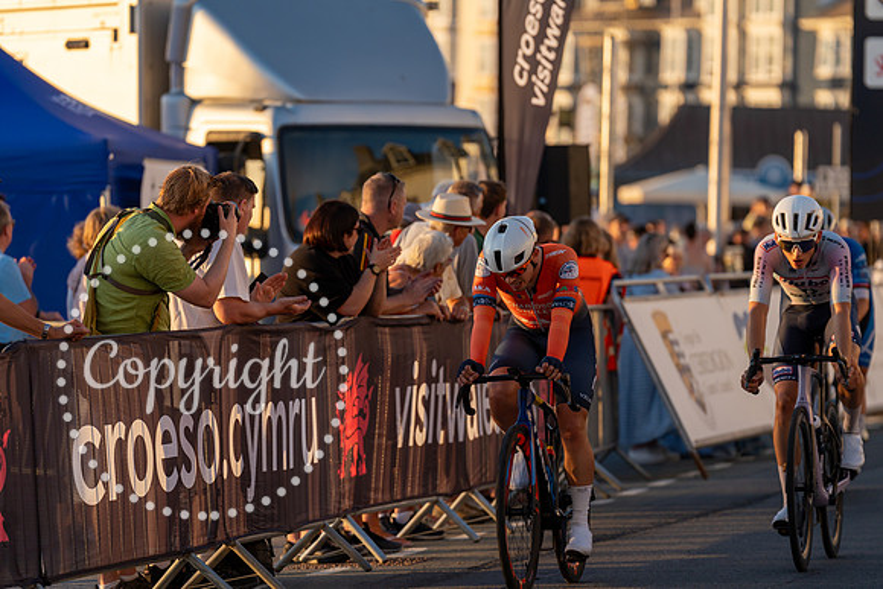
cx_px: 442
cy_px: 294
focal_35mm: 200
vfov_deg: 6.9
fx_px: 4906
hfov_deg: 10.3
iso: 200
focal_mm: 200
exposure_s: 1/1000
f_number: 3.5
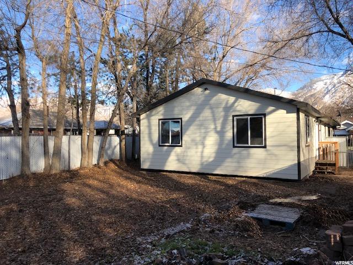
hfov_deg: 63.4
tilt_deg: +2.5
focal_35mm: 28
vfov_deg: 49.7
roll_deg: +1.3
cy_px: 132
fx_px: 286
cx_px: 176
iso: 20
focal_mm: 4
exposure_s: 1/796
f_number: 1.8
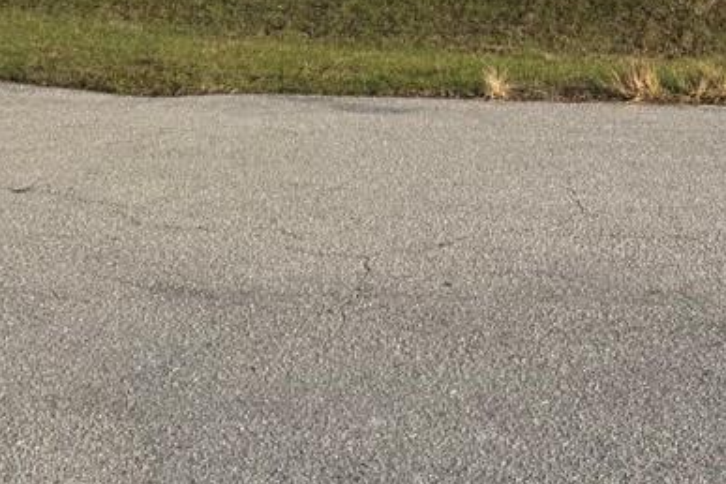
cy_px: -114
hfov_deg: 29.1
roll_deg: -0.8
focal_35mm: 66
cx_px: 673
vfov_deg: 19.3
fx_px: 1331
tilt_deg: -2.8
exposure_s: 1/2506
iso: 80
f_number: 1.78
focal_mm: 6.76
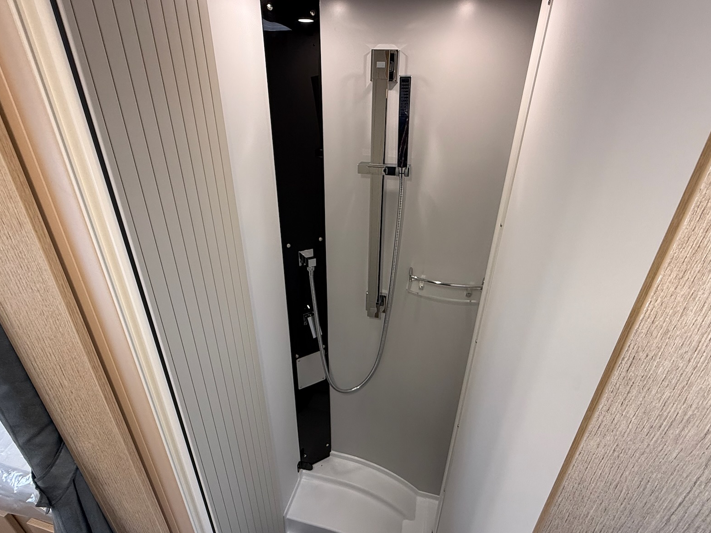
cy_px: 275
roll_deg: +0.1
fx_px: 370
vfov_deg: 71.6
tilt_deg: -25.7
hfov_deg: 87.7
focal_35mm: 18
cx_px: 366
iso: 160
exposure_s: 1/99
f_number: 2.2
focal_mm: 2.22
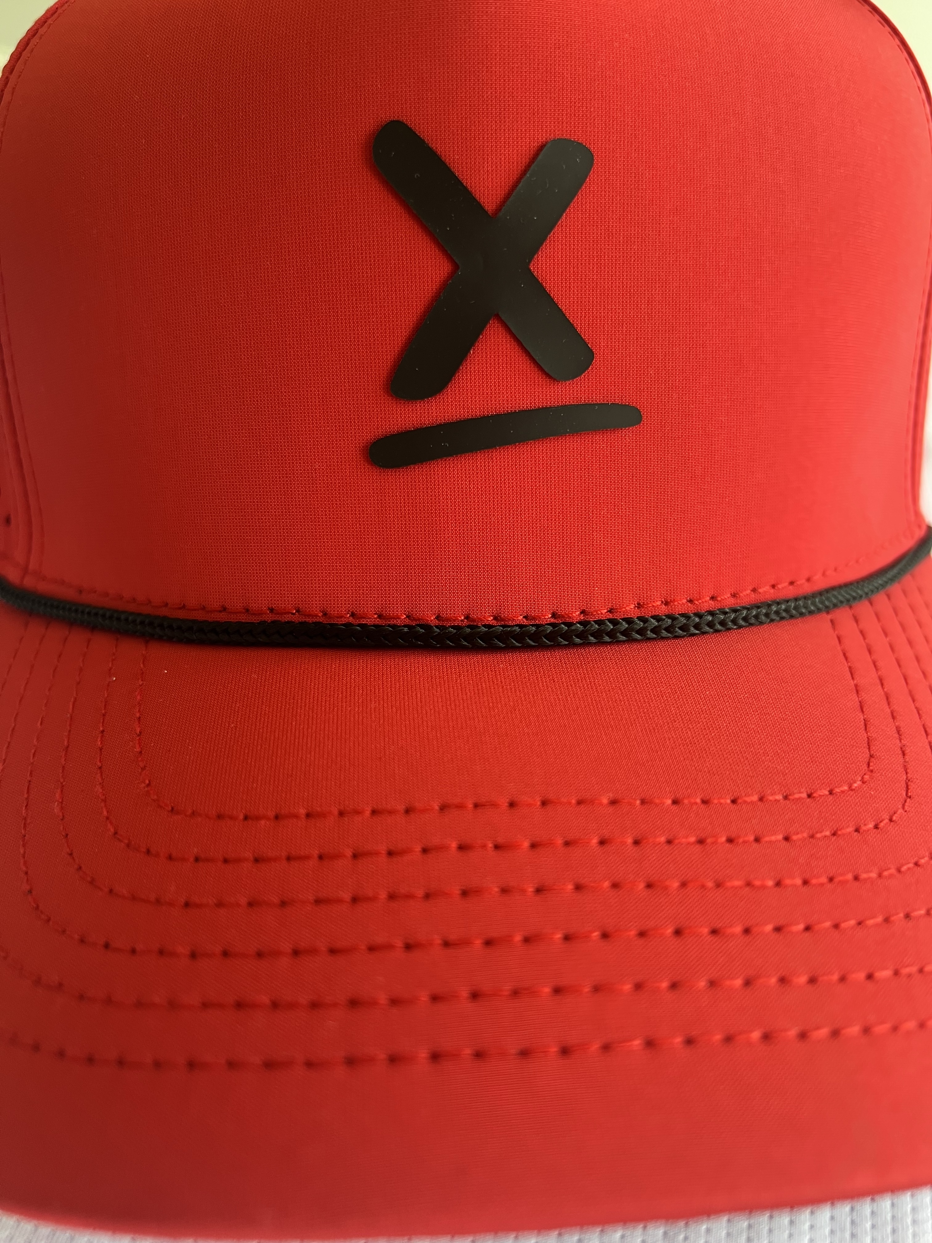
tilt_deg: -40.5
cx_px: 466
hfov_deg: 53.1
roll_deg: -0.7
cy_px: 622
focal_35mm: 26
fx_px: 933
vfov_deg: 67.3
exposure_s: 1/60
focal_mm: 5.7
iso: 100
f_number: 1.5
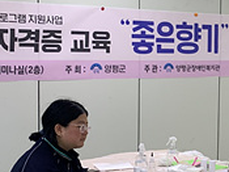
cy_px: 117
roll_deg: -2.3
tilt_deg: -6.6
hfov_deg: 19.5
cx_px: 270
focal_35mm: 95
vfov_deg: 15.5
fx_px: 628
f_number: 1.8
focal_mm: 4.25
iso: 100
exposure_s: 1/121
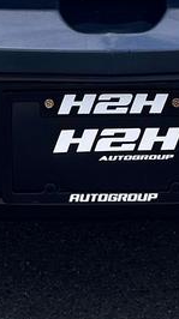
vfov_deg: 15.8
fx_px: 1067
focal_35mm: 126
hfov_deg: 9.6
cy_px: -143
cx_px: 118
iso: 80
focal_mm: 6.76
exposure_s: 1/2252
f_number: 1.78
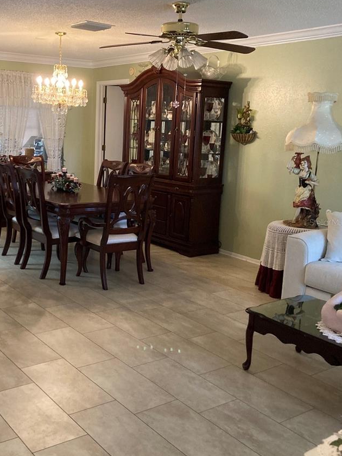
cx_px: 104
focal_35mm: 40
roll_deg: -1.4
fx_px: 527
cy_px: 222
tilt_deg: -9.6
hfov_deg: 35.5
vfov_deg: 46.8
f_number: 1.8
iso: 250
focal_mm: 3.99
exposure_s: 1/40
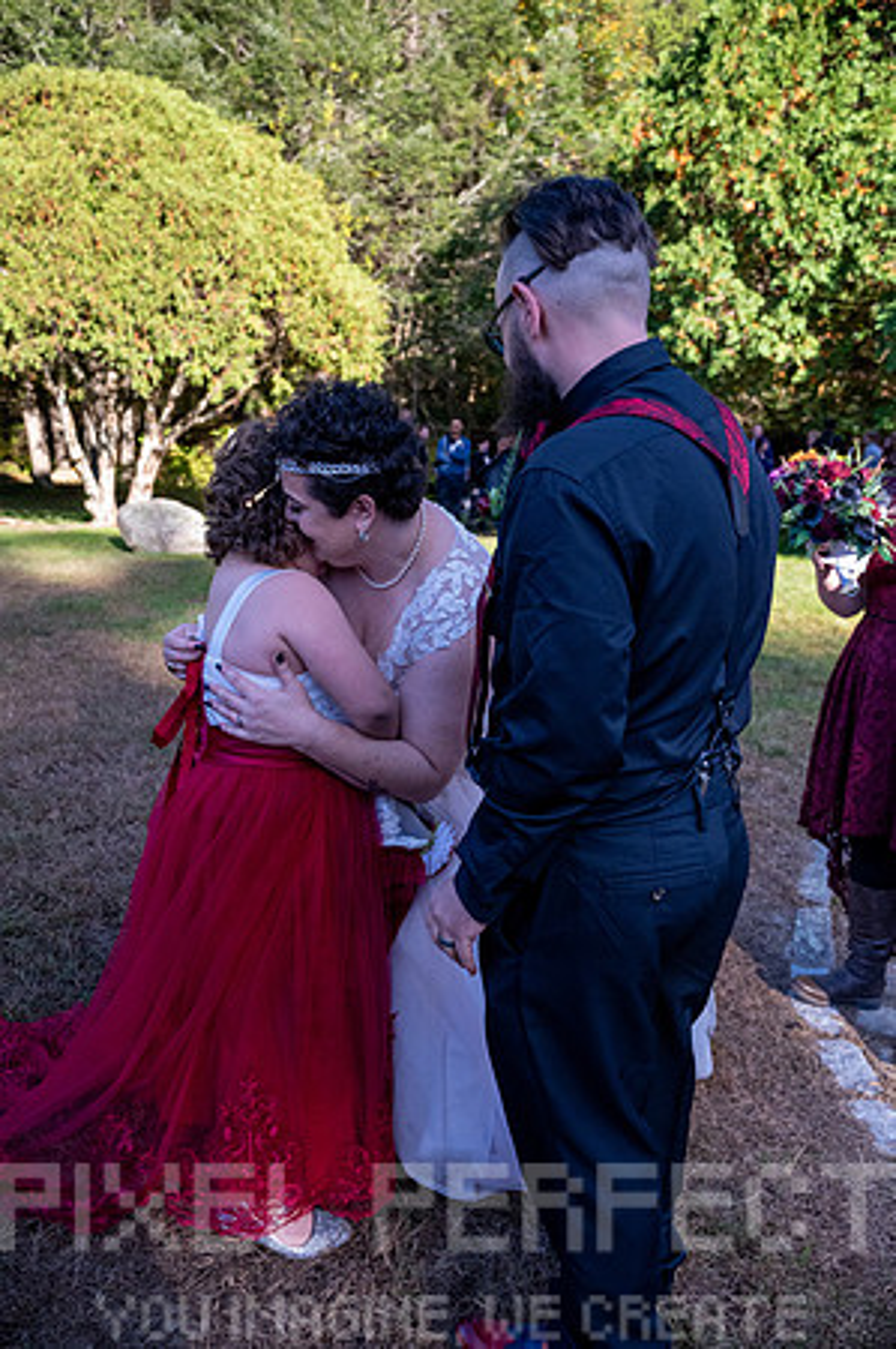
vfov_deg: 65.5
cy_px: 674
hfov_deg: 46.3
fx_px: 1048
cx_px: 448
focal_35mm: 28
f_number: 4
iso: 5600
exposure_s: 1/8000
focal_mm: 28
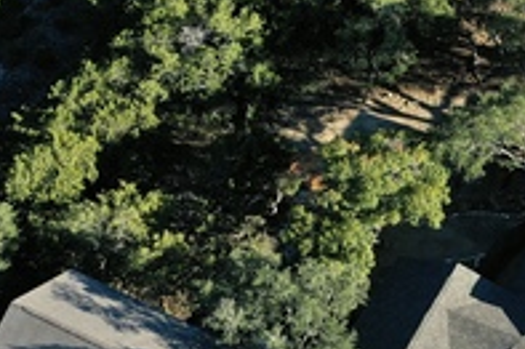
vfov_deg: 14.8
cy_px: 33
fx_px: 1326
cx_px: 546
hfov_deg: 21.5
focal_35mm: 91
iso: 100
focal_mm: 10.26
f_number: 5.6
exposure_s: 1/500
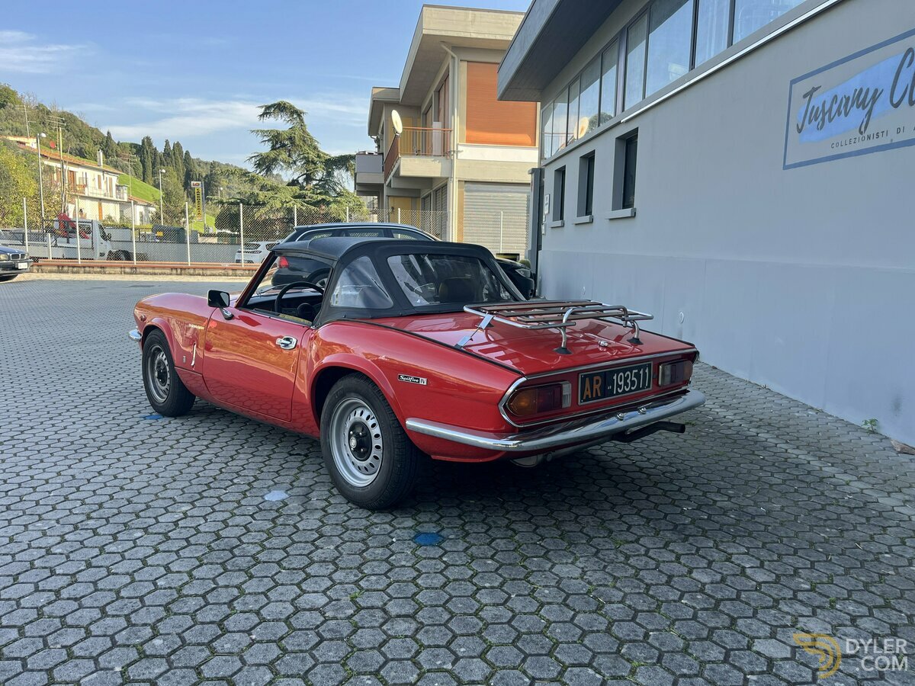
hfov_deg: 67.3
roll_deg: -1.7
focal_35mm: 26
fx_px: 687
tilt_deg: -8.1
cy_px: 343
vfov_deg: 53.1
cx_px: 458
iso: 50
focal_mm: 5.1
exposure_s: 1/532
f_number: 1.6
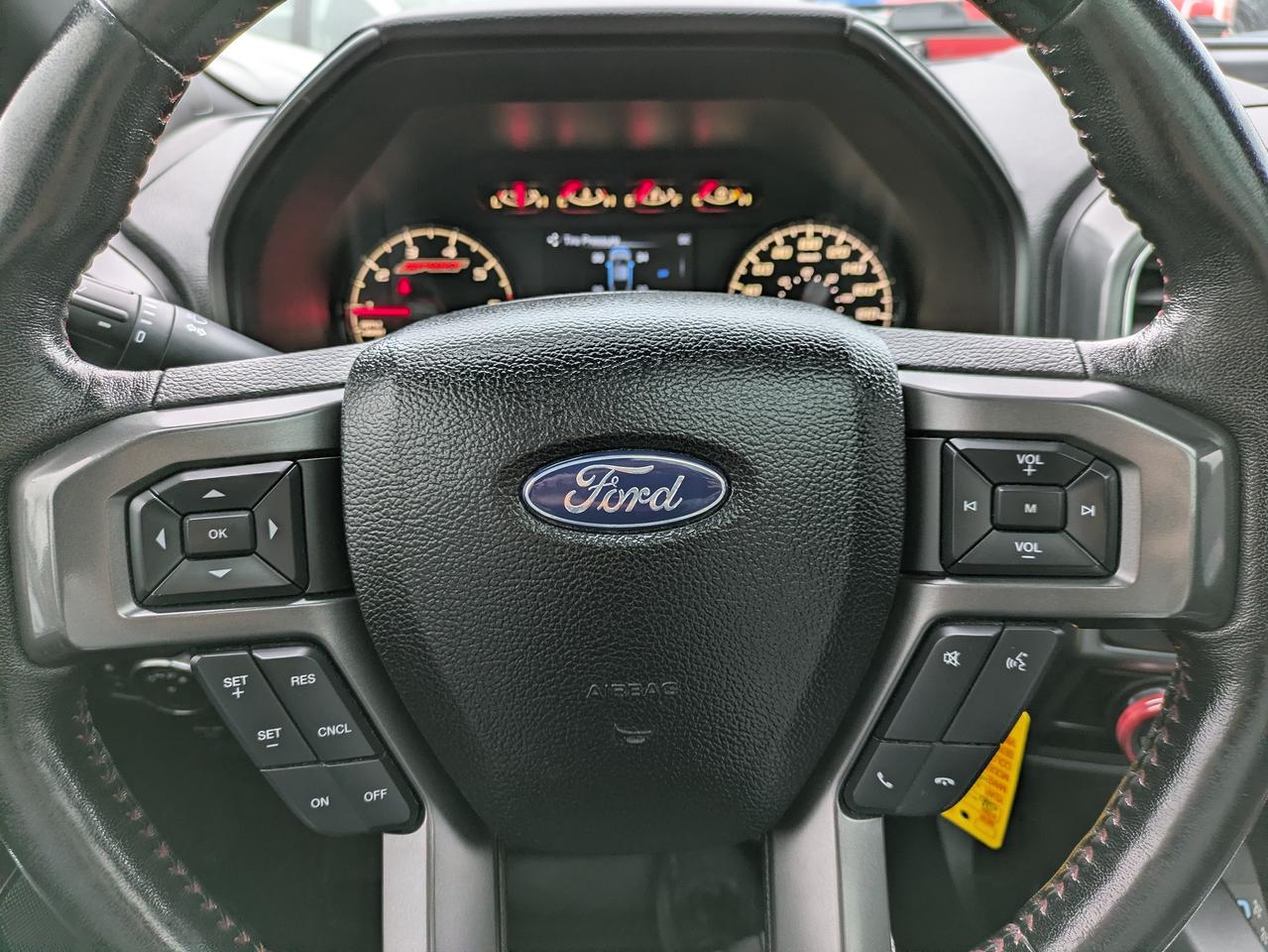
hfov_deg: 69.4
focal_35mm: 25
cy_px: 476
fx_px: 916
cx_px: 634
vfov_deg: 54.9
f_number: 1.89
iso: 52
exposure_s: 1/50
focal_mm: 5.43
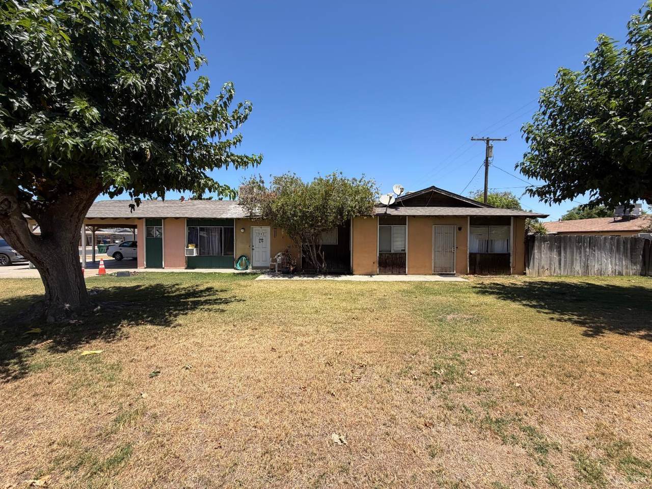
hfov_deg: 102.1
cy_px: 244
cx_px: 326
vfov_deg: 85.7
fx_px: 264
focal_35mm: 14
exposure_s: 1/770
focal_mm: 2.22
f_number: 2.2
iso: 25
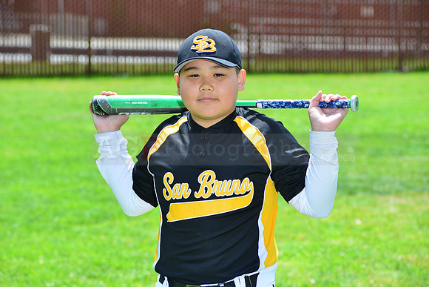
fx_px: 1490
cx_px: 214
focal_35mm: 125
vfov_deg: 11.0
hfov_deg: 16.4
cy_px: 144
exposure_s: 1/200
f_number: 8
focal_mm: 125
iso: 200
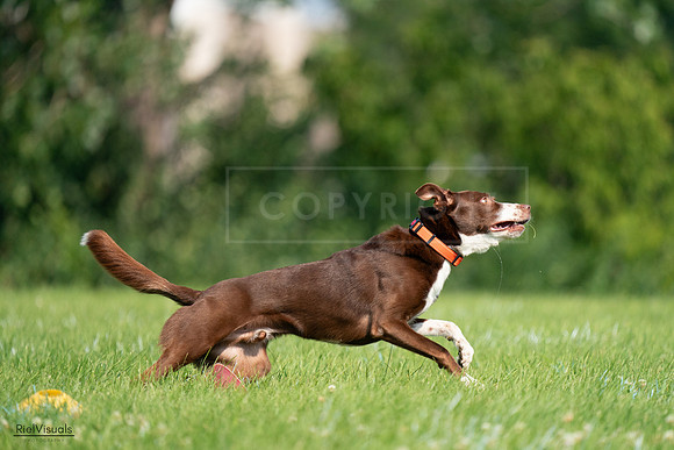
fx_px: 11235
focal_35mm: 600
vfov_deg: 2.3
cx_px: 337
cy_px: 225
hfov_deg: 3.4
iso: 1600
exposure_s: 1/4000
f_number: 6.3
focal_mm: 600
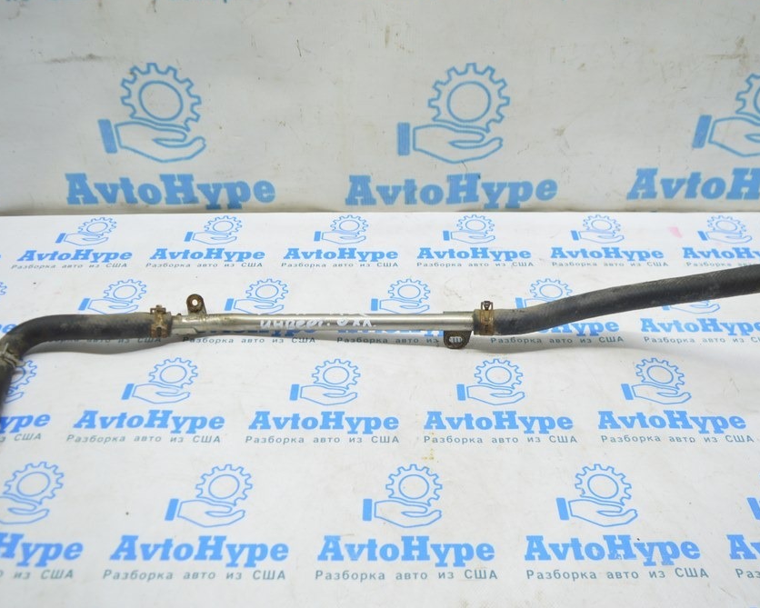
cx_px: 386
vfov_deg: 47.1
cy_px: 299
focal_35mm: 31
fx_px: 697
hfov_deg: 57.2
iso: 400
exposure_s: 1/40
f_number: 3.5
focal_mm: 18
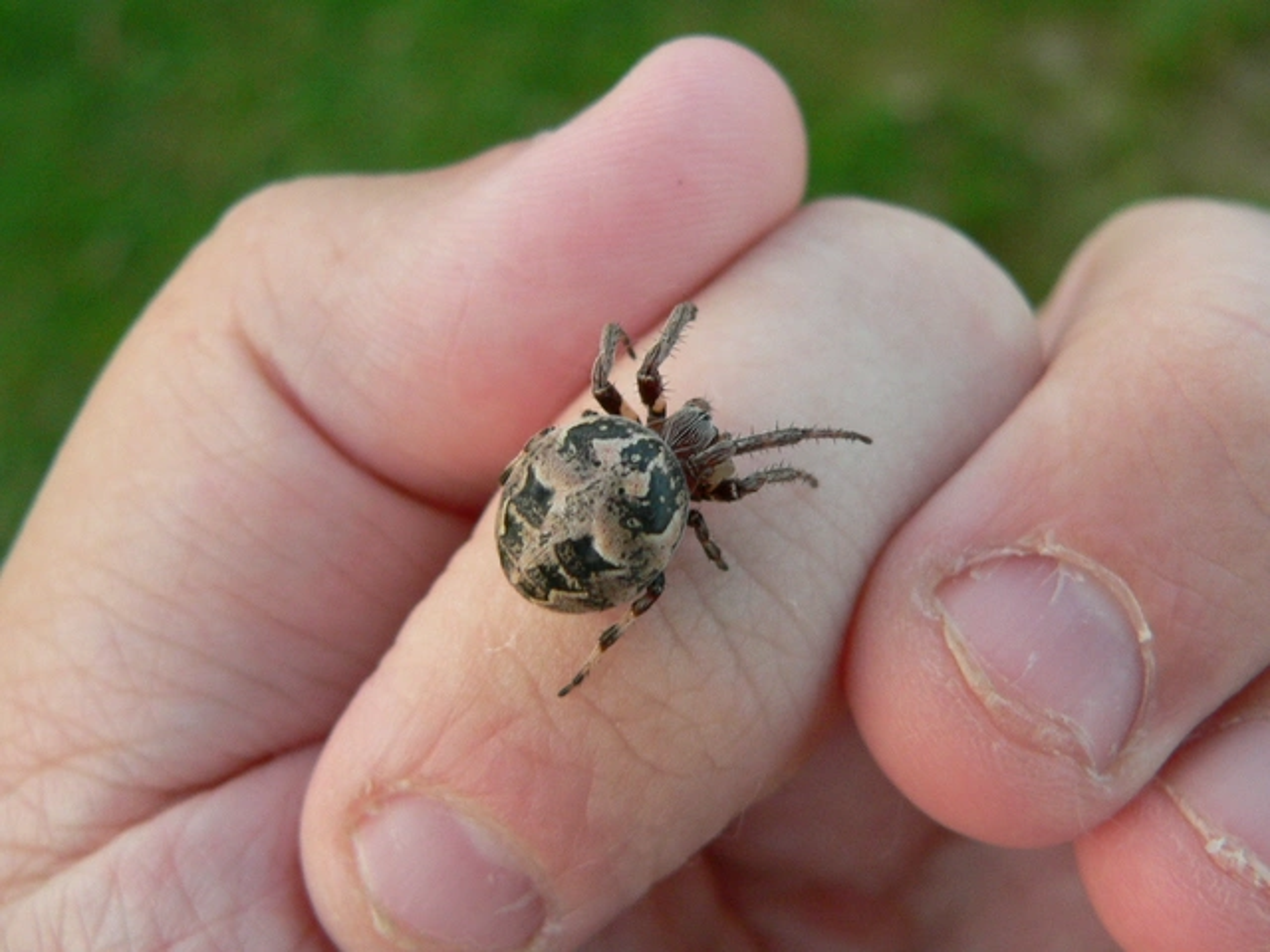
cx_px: 635
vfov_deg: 32.9
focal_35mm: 44
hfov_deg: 42.9
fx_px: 1614
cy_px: 476
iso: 200
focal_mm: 7.3
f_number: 2.8
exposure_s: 1/50
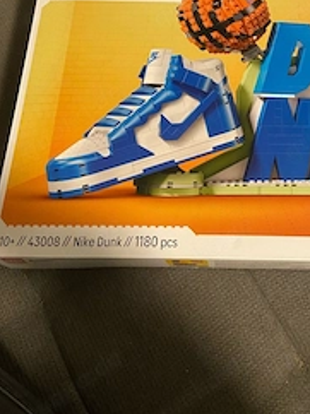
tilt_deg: -66.3
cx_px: 240
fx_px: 514
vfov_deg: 43.3
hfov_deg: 32.8
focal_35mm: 43
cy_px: 140
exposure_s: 1/33
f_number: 1.8
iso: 500
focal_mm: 4.25
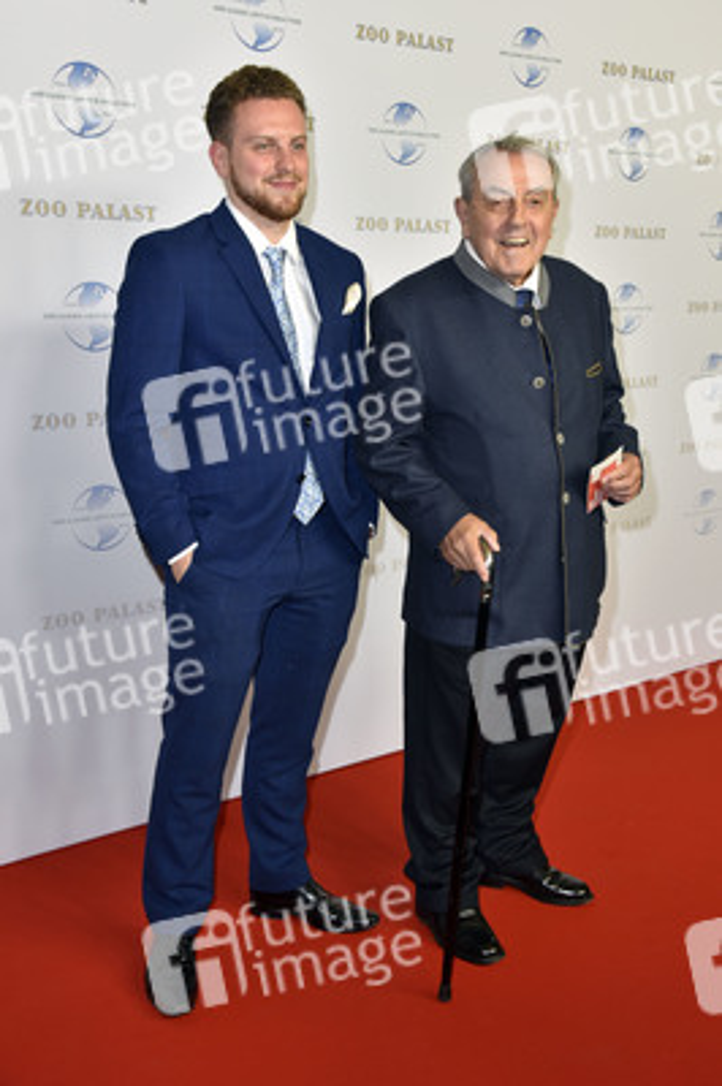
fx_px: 1205
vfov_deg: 48.5
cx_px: 361
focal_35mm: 40
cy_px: 543
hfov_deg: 33.3
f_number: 6.3
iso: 640
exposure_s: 1/125
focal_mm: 40
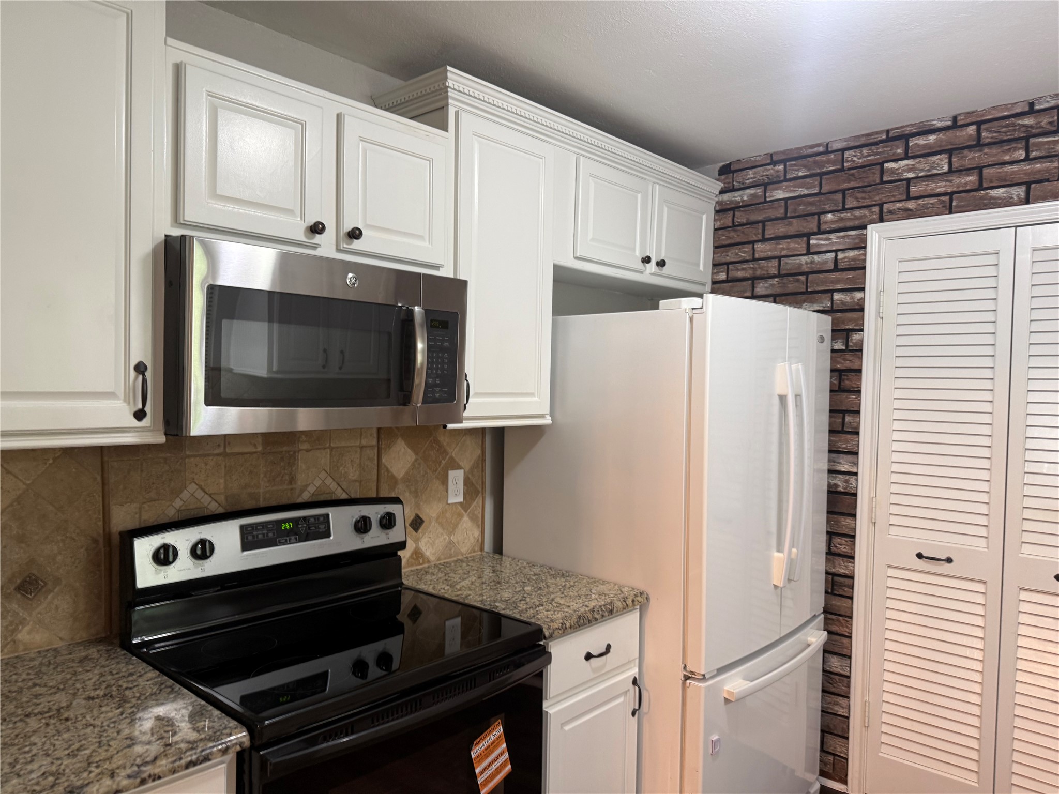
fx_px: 734
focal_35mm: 24
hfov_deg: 71.6
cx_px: 530
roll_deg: -1.5
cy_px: 397
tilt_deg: -2.4
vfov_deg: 56.8
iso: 160
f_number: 1.78
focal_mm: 6.76
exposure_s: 1/60
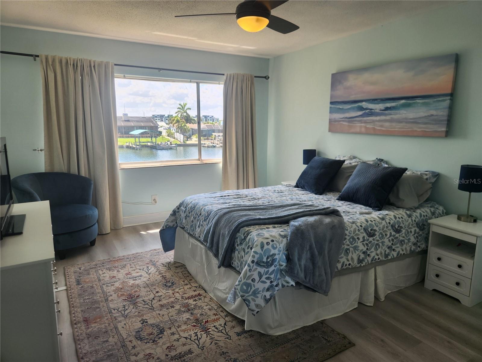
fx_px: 320
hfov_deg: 73.9
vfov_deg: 58.9
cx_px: 241
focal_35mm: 23
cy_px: 181
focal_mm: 5.4
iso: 20
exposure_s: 1/180
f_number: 1.8
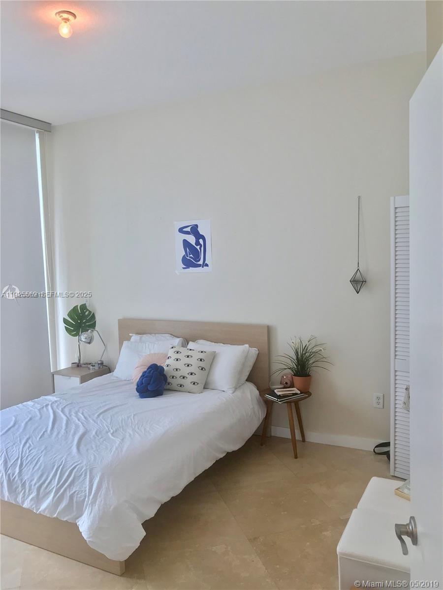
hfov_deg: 49.7
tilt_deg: -4.2
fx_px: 478
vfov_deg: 63.4
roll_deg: +1.1
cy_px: 295
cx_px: 222
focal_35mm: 28
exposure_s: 1/30
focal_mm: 3.99
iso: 25
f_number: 1.8
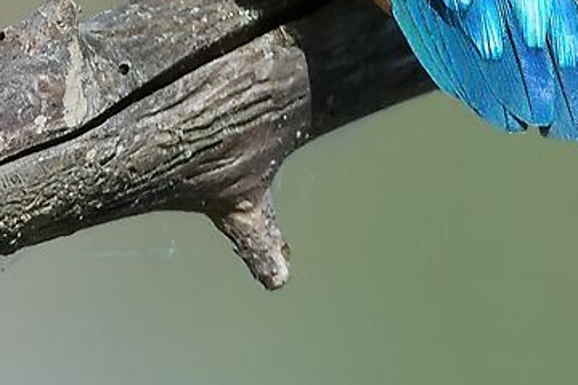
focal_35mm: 5005
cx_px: 233
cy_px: -683
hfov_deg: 0.4
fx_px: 80352
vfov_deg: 0.3
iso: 1100
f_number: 11
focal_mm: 500
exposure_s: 1/1250
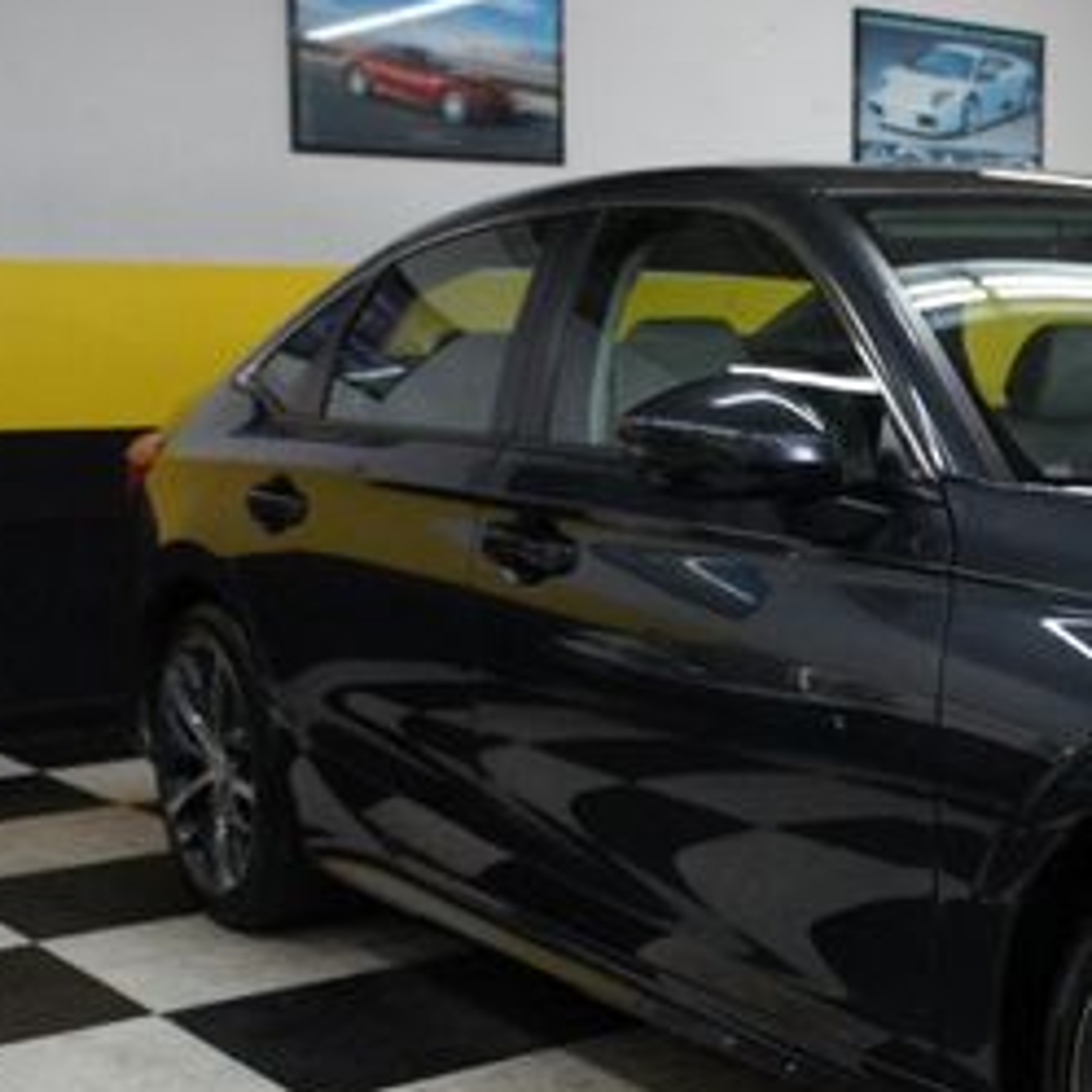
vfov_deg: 28.9
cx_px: 1267
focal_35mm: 59
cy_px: 715
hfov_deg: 26.3
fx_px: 2106
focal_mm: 18
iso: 1600
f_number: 3.5
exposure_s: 1/250
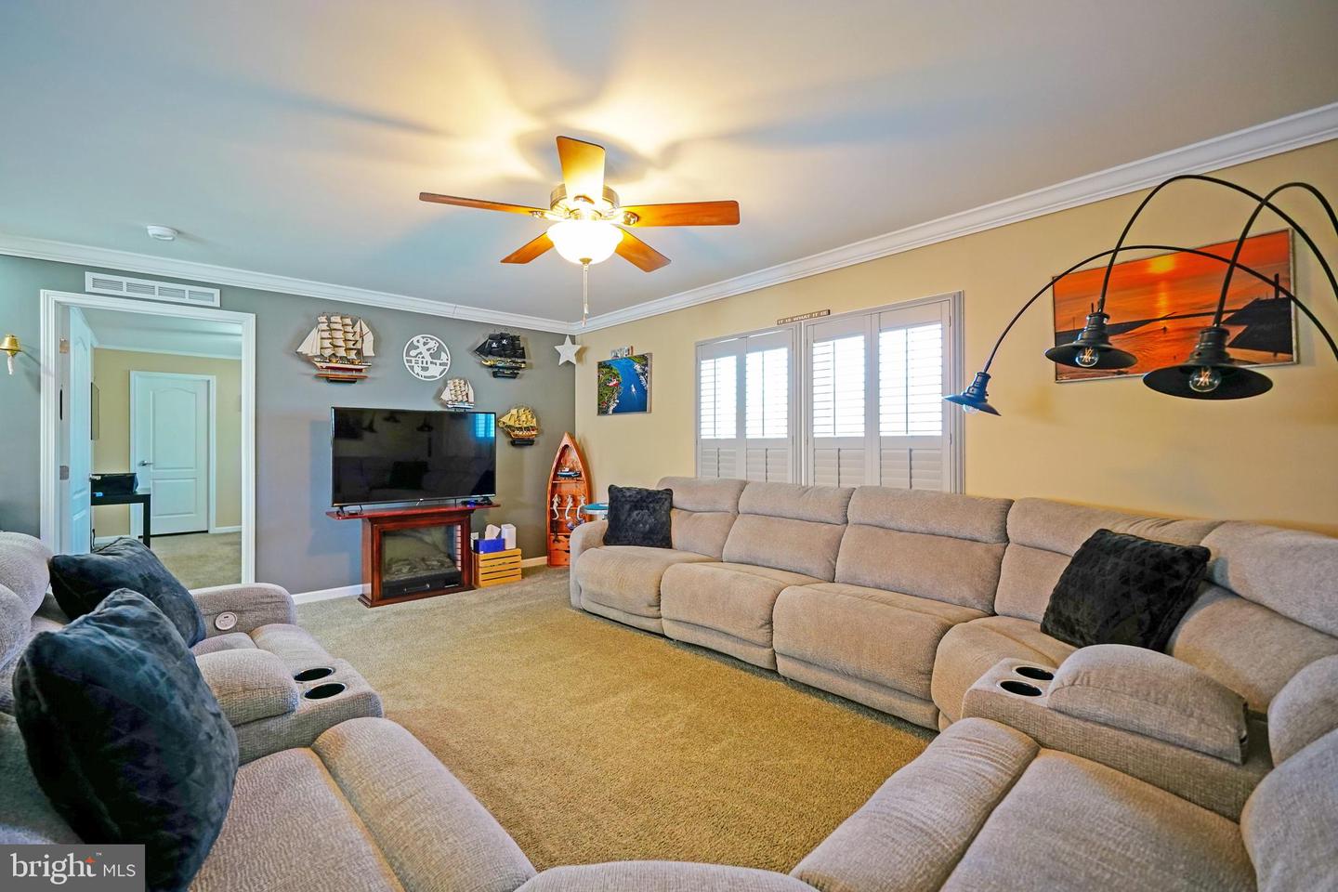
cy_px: 446
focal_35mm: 15
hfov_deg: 100.4
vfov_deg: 77.3
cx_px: 669
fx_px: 557
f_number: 2.8
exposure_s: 1/30
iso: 640
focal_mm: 10
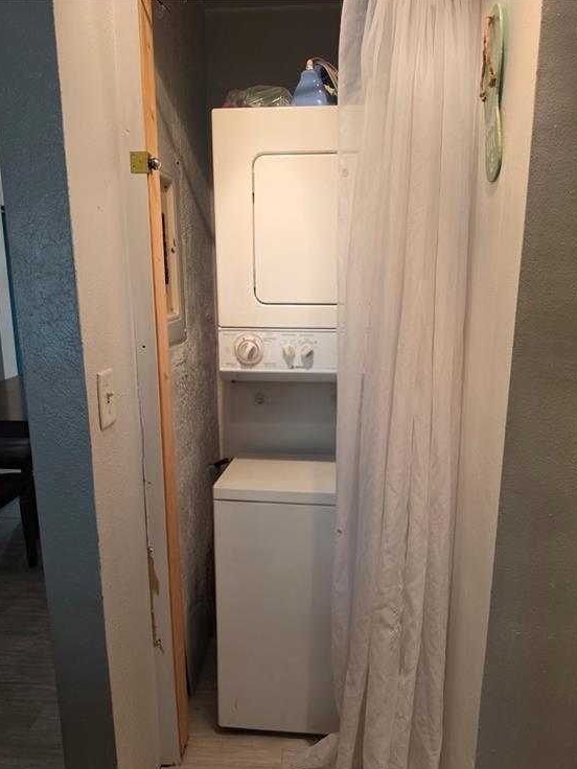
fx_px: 533
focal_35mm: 24
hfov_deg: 56.8
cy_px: 397
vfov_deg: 71.6
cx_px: 280
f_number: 1.4
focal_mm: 6.5
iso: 160
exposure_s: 1/120
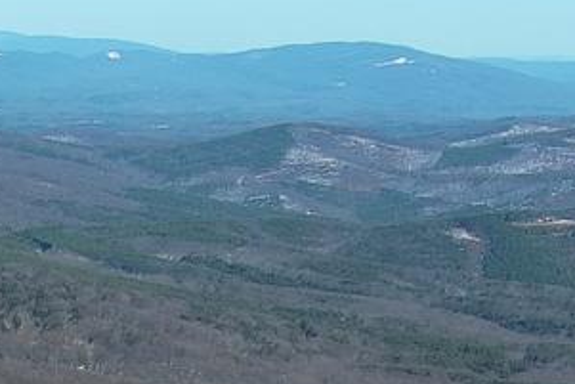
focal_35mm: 197
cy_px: 975
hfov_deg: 8.9
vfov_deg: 6.6
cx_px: -1053
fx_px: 3148
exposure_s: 1/1560
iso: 100
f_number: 2.8
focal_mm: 10.57
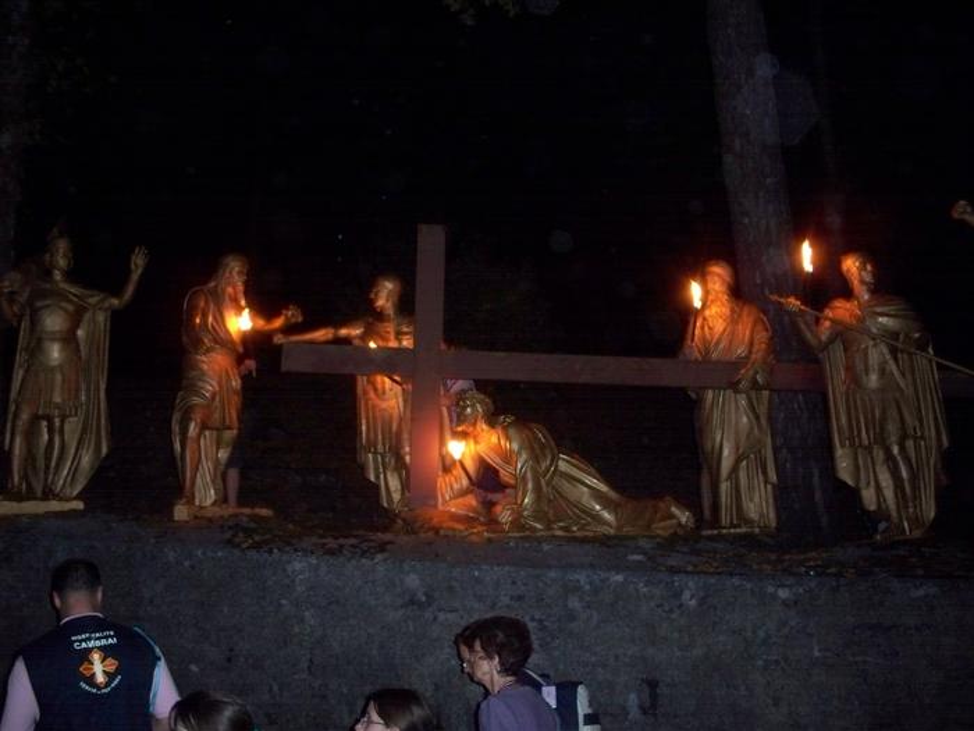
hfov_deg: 50.1
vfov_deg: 38.7
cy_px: 366
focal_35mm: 37
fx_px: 1041
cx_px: 487
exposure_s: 1/8
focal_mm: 7.9
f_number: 3.4
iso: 400
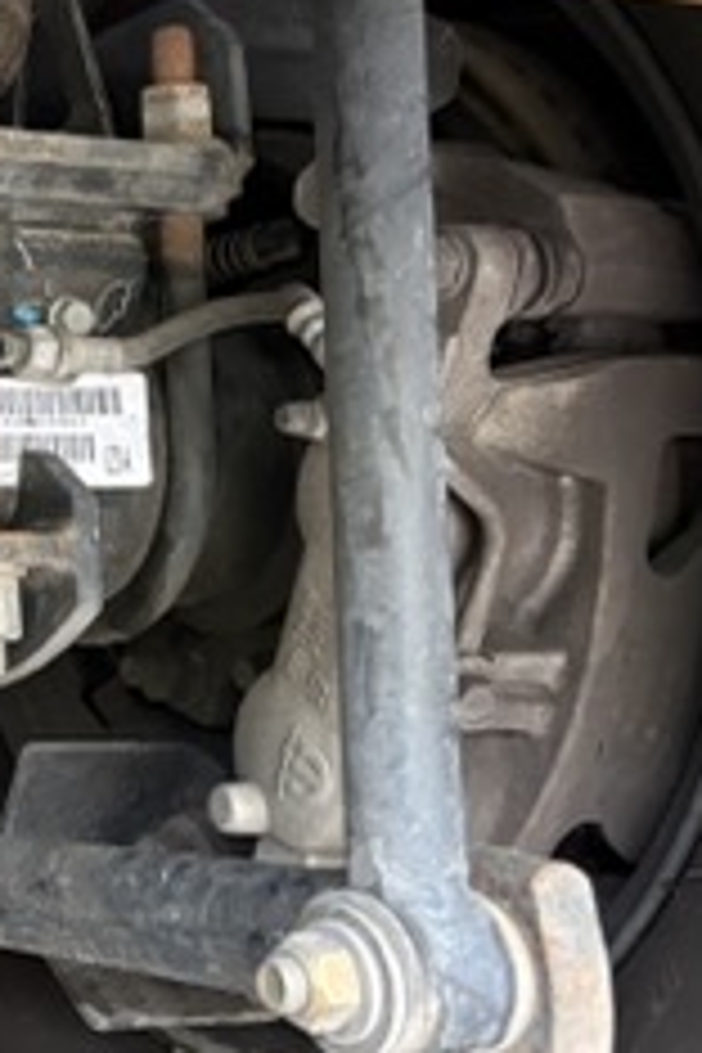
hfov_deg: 15.5
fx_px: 2164
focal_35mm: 74
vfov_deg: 27.2
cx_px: -608
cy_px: 338
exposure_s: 1/60
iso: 500
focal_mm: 5.96
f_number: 1.6
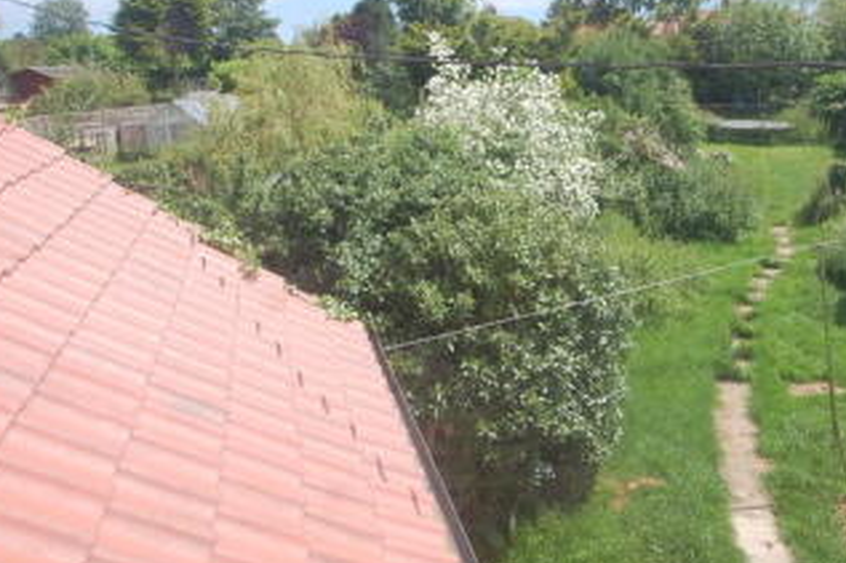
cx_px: 496
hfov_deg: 59.9
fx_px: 728
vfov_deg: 41.9
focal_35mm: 31
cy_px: 200
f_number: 8
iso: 200
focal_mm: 10
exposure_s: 1/250
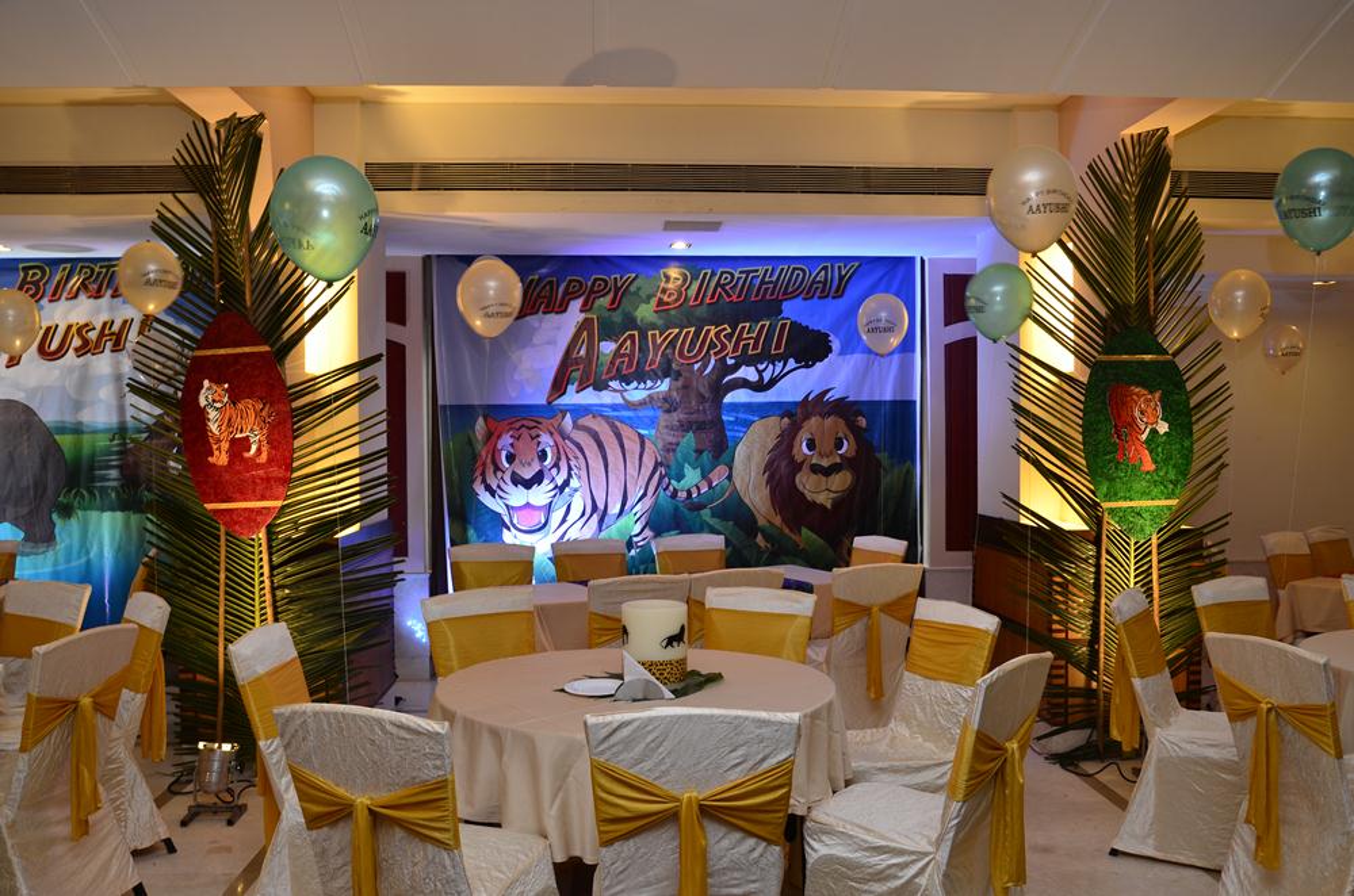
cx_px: 677
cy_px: 448
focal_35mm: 32
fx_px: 1182
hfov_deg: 59.6
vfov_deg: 41.5
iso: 320
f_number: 8
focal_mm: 21
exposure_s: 1/10
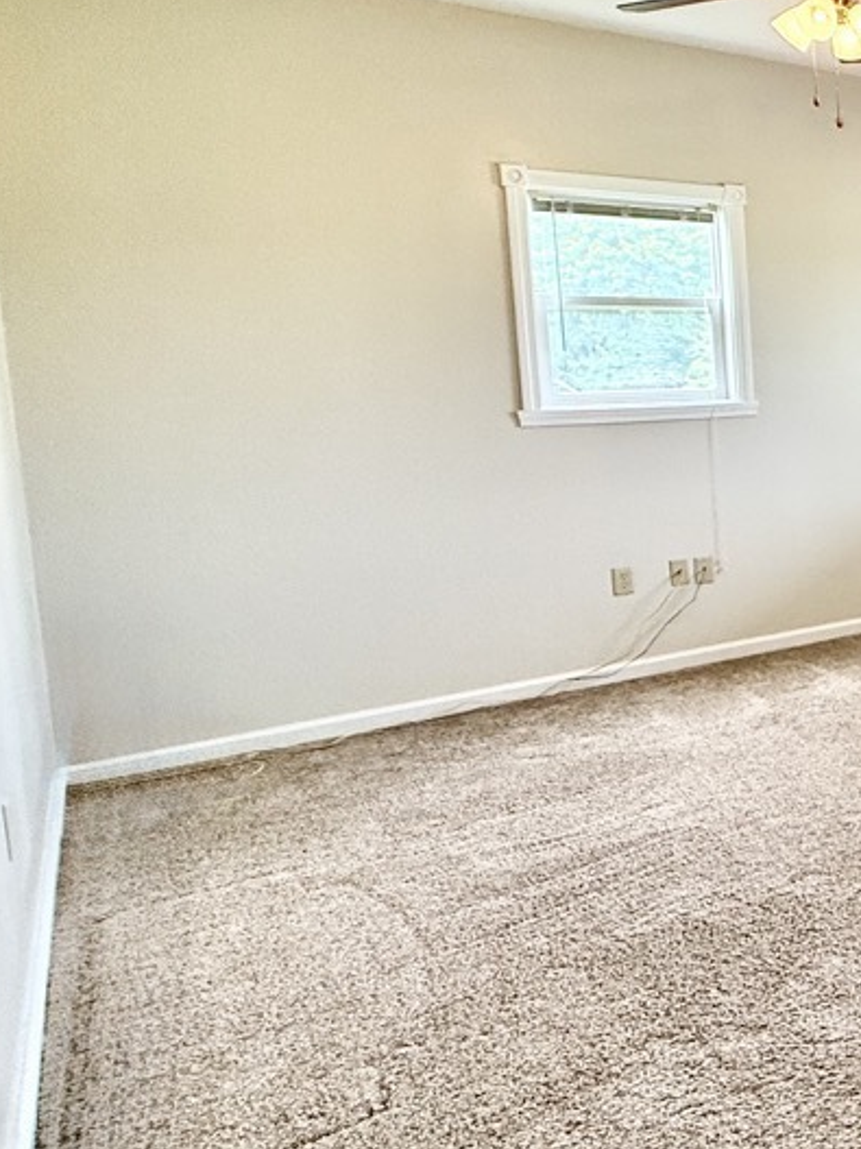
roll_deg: +1.7
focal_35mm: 34
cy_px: 456
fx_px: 1128
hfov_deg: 26.3
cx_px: 1367
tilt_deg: -4.6
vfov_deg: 53.6
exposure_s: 1/120
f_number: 2.2
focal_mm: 2.22
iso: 160
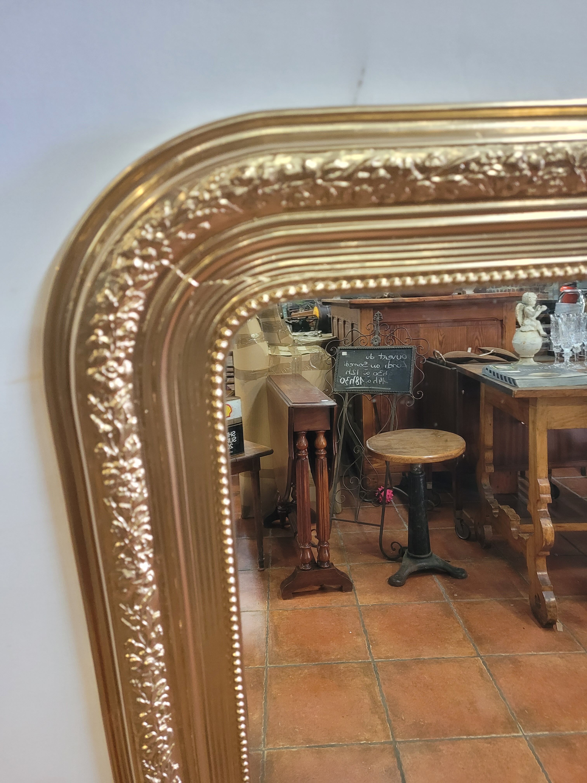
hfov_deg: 53.1
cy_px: 392
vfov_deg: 67.3
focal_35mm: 26
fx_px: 588
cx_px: 294
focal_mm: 5.4
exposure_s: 1/50
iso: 320
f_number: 1.8
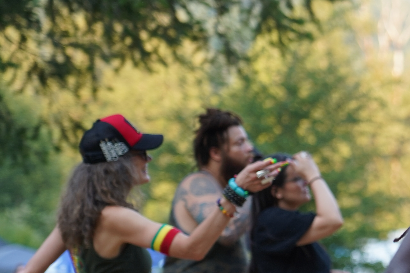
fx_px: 2790
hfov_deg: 8.3
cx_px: 468
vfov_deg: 5.6
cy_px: 163
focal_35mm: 245
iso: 250
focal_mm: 105
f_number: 4
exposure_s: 1/160
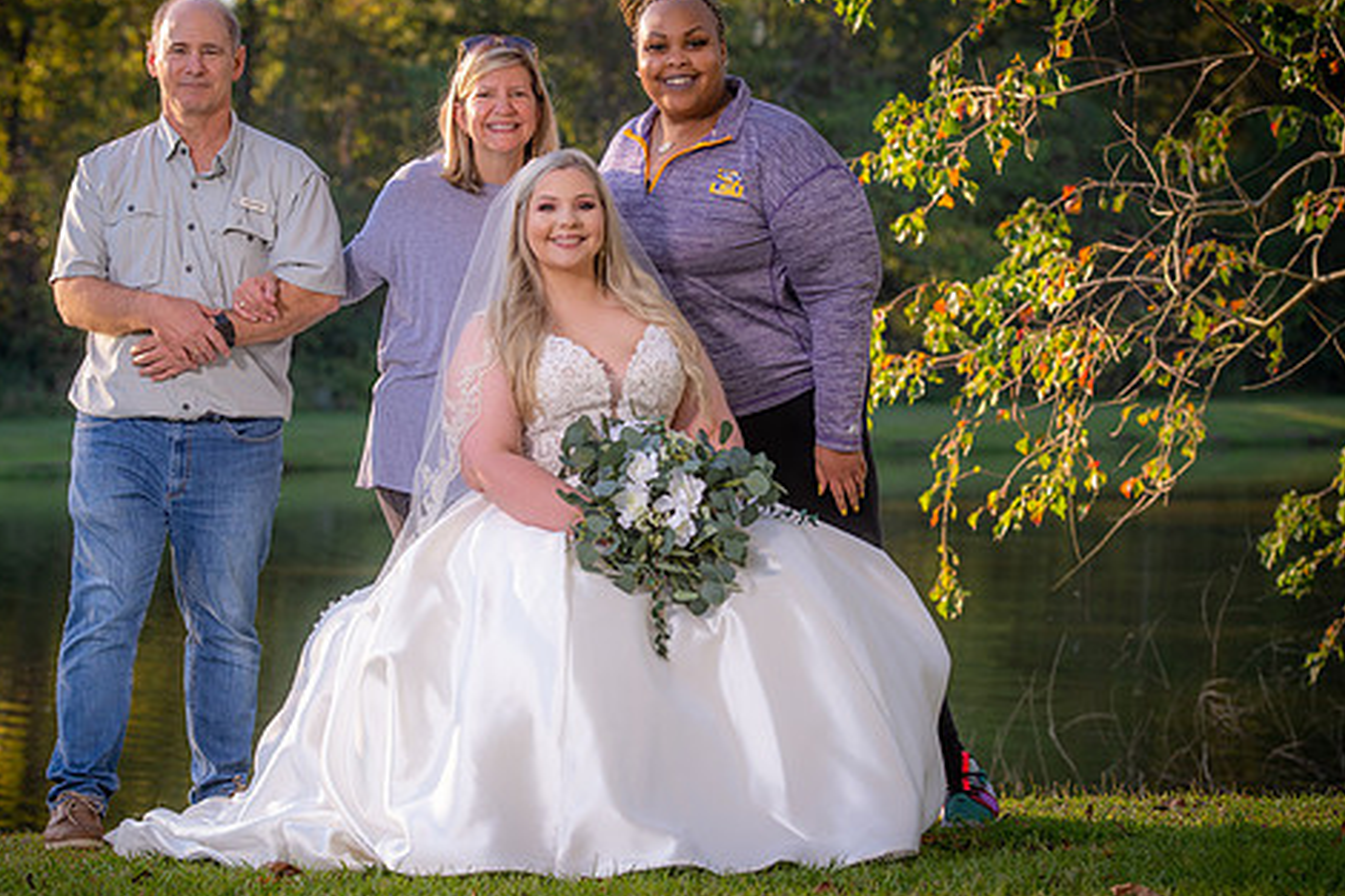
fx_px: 4519
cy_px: 441
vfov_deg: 11.3
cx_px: 581
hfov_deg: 16.9
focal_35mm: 121
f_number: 5
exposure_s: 1/160
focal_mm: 98
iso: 125
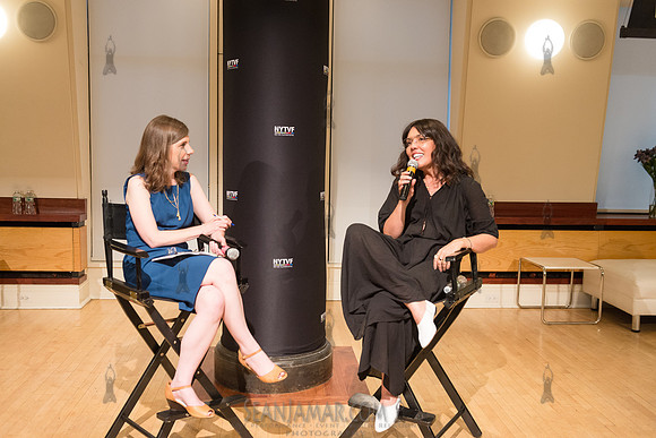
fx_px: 693
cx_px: 328
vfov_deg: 35.1
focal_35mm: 38
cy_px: 219
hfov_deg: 50.7
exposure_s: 1/200
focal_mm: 38
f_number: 4
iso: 2500
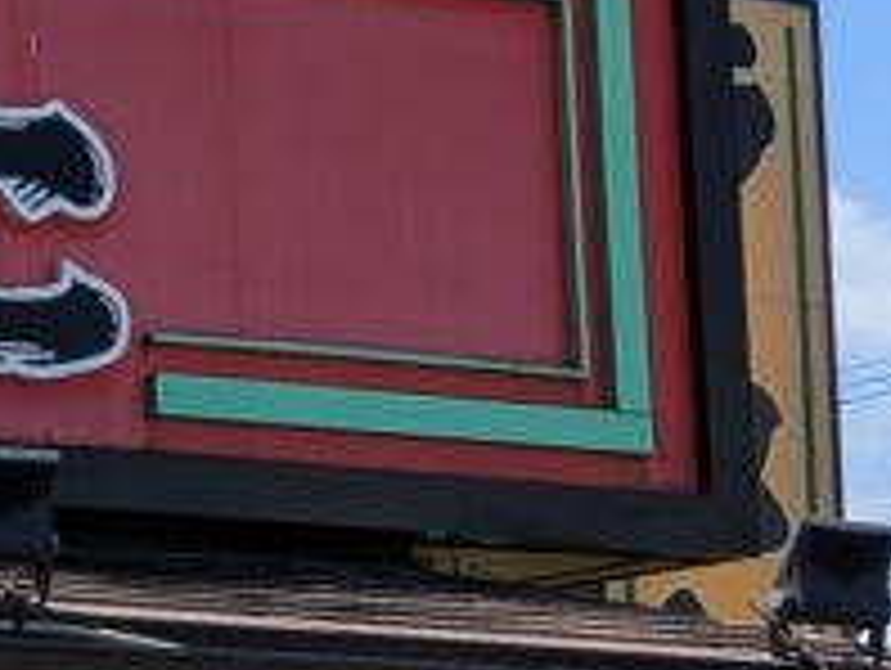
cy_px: 531
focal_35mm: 155
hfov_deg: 11.2
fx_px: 3994
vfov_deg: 9.6
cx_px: -1022
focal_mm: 4.53
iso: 25
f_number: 1.7
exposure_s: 1/1418
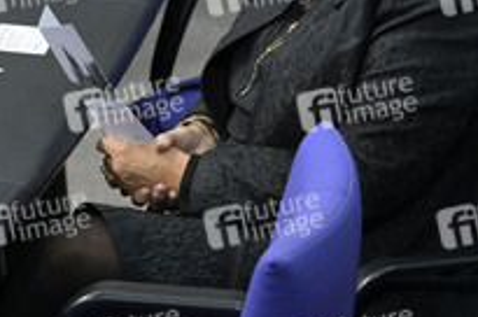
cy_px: 47
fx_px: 7888
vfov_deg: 2.3
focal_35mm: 595
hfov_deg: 3.5
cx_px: 295
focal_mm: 270
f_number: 5.6
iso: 10000
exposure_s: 1/320
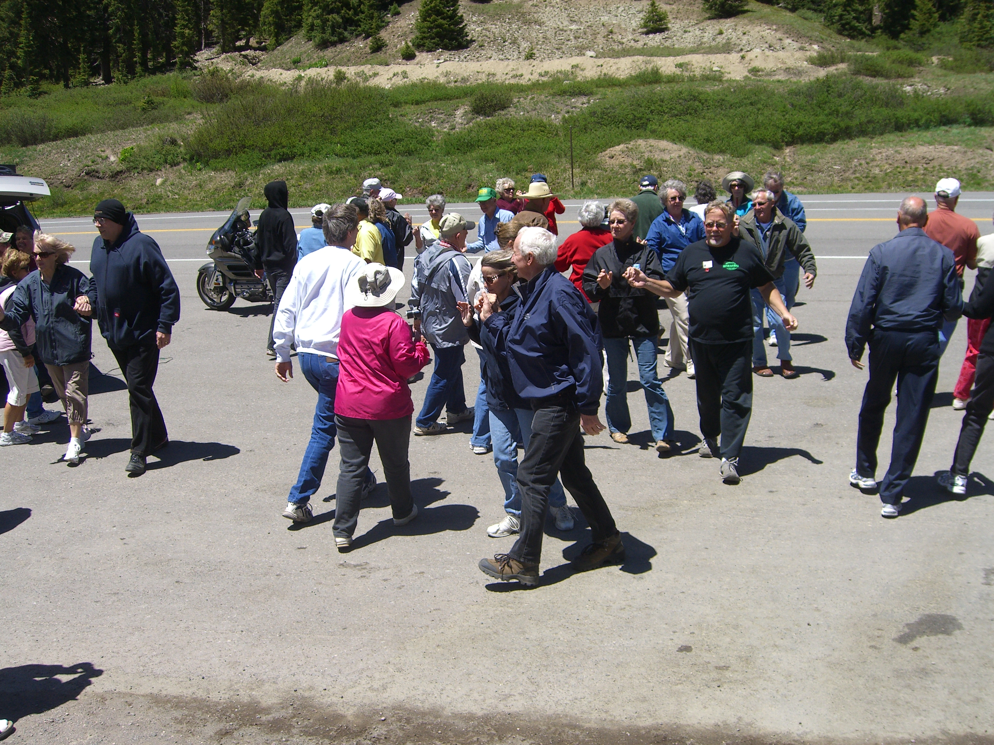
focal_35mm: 38
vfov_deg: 37.7
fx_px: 1091
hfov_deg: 49.0
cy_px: 372
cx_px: 497
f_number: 4
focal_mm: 7.9
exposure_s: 1/500
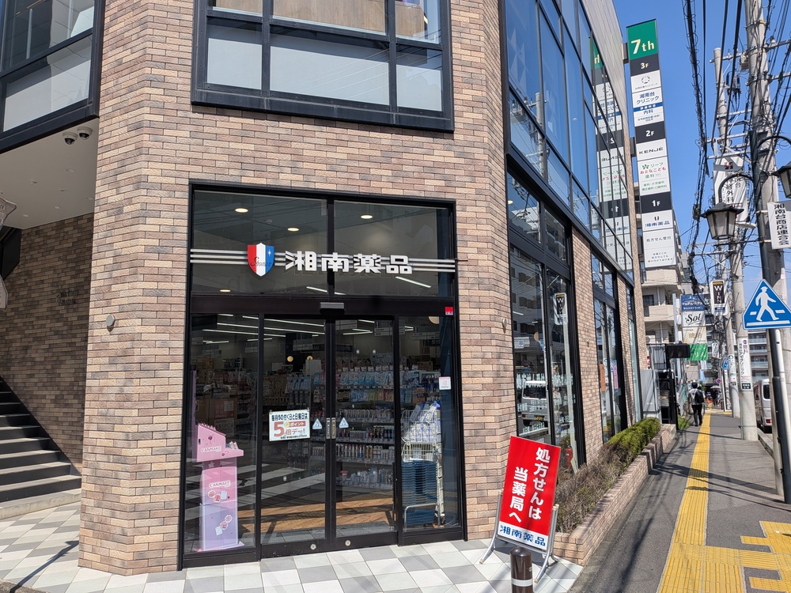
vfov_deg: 56.8
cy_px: 296
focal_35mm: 24
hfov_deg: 71.6
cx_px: 396
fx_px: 548
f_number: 1.7
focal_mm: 4.53
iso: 27
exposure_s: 1/1692
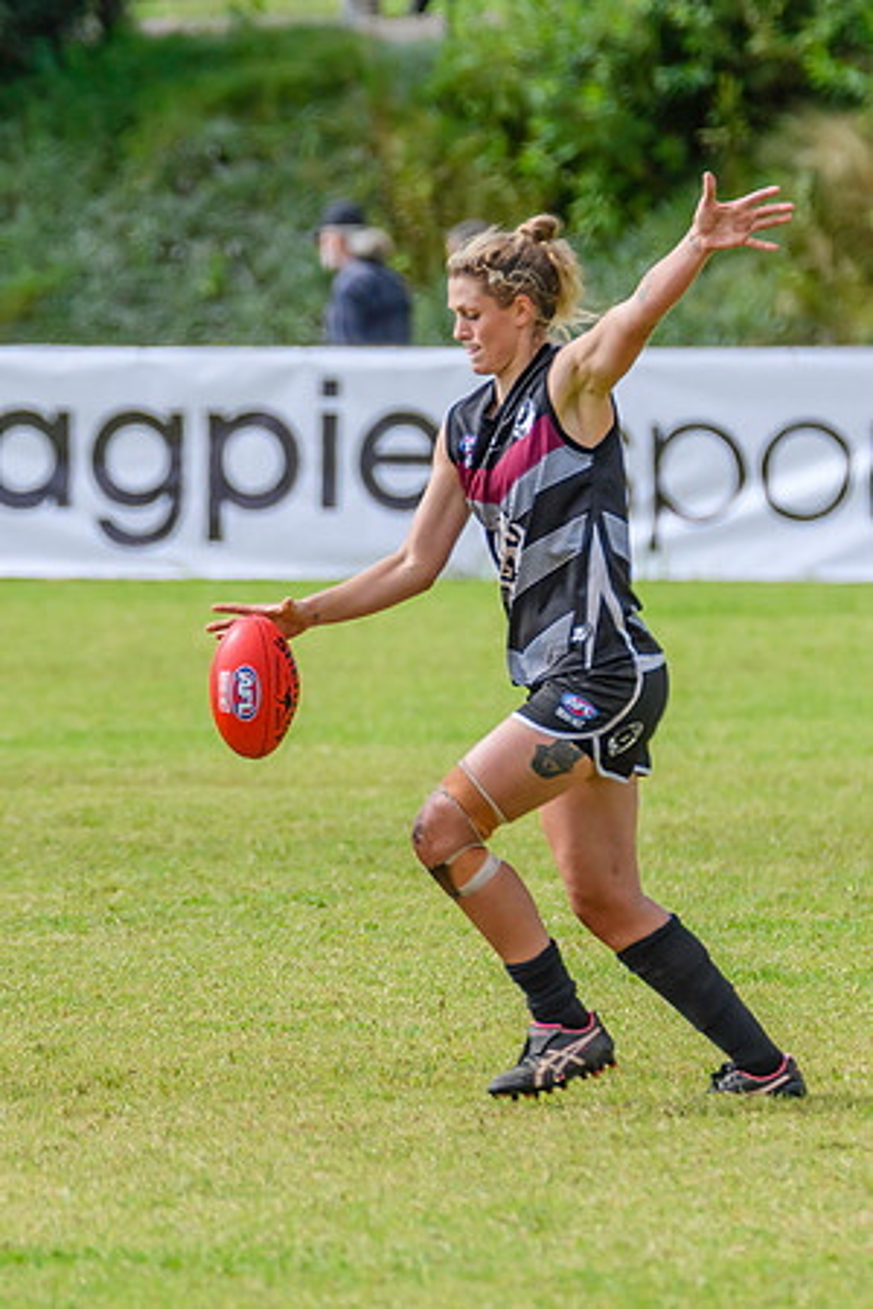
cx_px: 574
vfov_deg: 2.3
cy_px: 671
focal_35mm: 910
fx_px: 33106
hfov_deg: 1.5
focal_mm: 420
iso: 800
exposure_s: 1/2000
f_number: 7.1
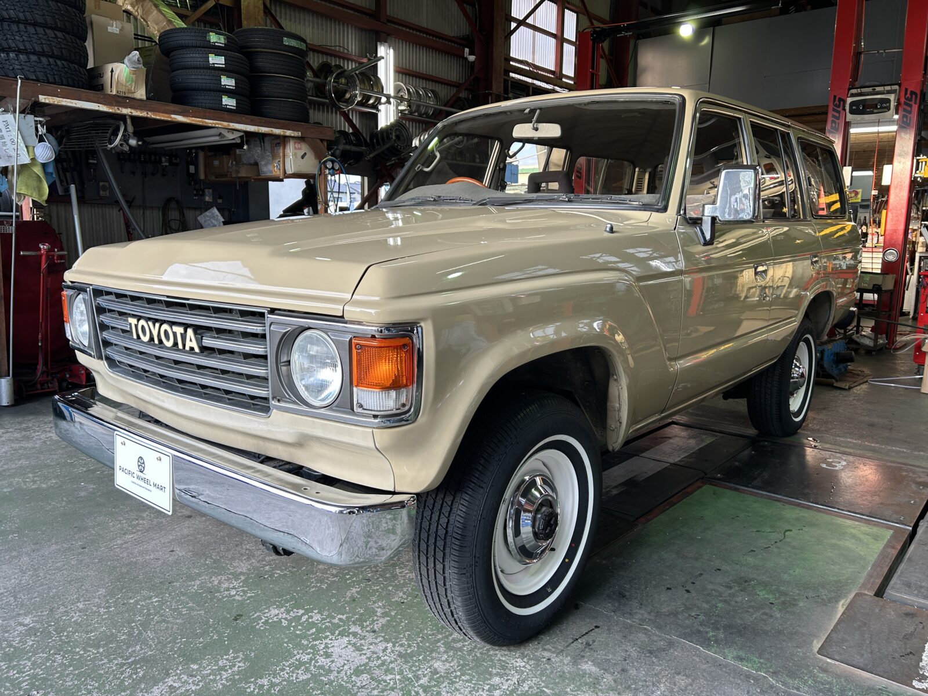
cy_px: 348
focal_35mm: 26
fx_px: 697
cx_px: 464
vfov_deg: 53.1
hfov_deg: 67.3
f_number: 1.5
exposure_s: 1/120
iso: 50
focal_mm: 5.7
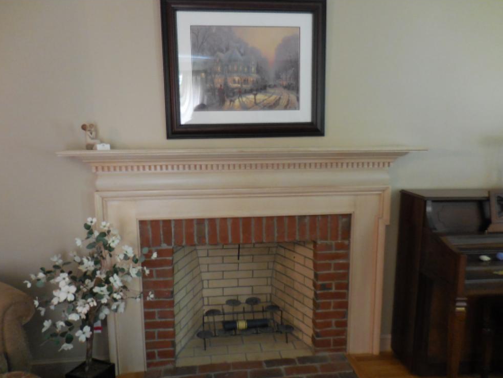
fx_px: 378
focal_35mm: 26
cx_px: 250
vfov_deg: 53.1
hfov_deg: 67.3
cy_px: 194
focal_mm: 4.5
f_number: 3.3
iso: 400
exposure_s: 1/10
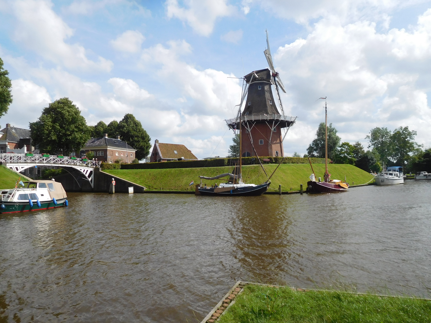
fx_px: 311
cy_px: 162
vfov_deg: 54.9
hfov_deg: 69.4
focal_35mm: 25
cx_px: 216
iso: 125
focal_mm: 4.5
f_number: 6.8
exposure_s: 1/400
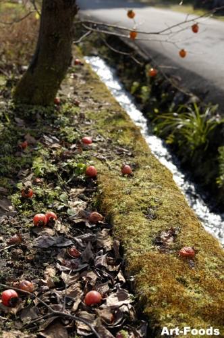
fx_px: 491
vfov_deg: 37.9
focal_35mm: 52
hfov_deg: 25.7
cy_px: 169
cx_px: 112
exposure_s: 1/1250
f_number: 4
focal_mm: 35
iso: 200
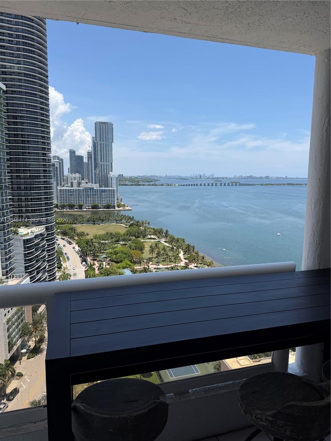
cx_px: 166
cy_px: 220
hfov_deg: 56.8
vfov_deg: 71.6
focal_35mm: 24
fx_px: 306
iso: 80
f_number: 1.78
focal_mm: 6.76
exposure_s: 1/4975
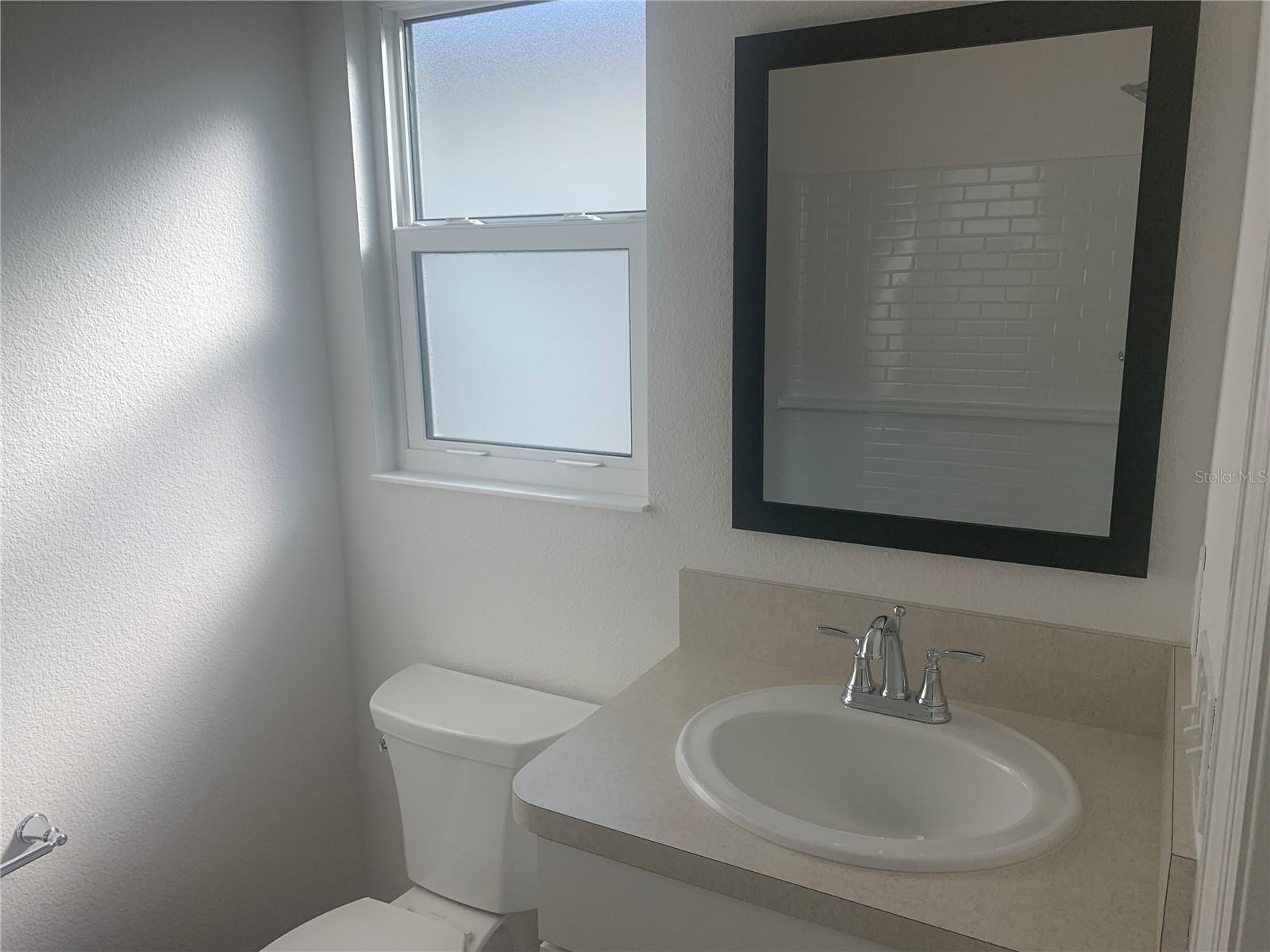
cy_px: 476
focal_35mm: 26
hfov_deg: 67.3
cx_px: 635
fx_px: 954
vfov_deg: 53.1
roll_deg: +0.0
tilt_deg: -11.0
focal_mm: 4.25
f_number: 1.8
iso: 25
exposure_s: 1/363
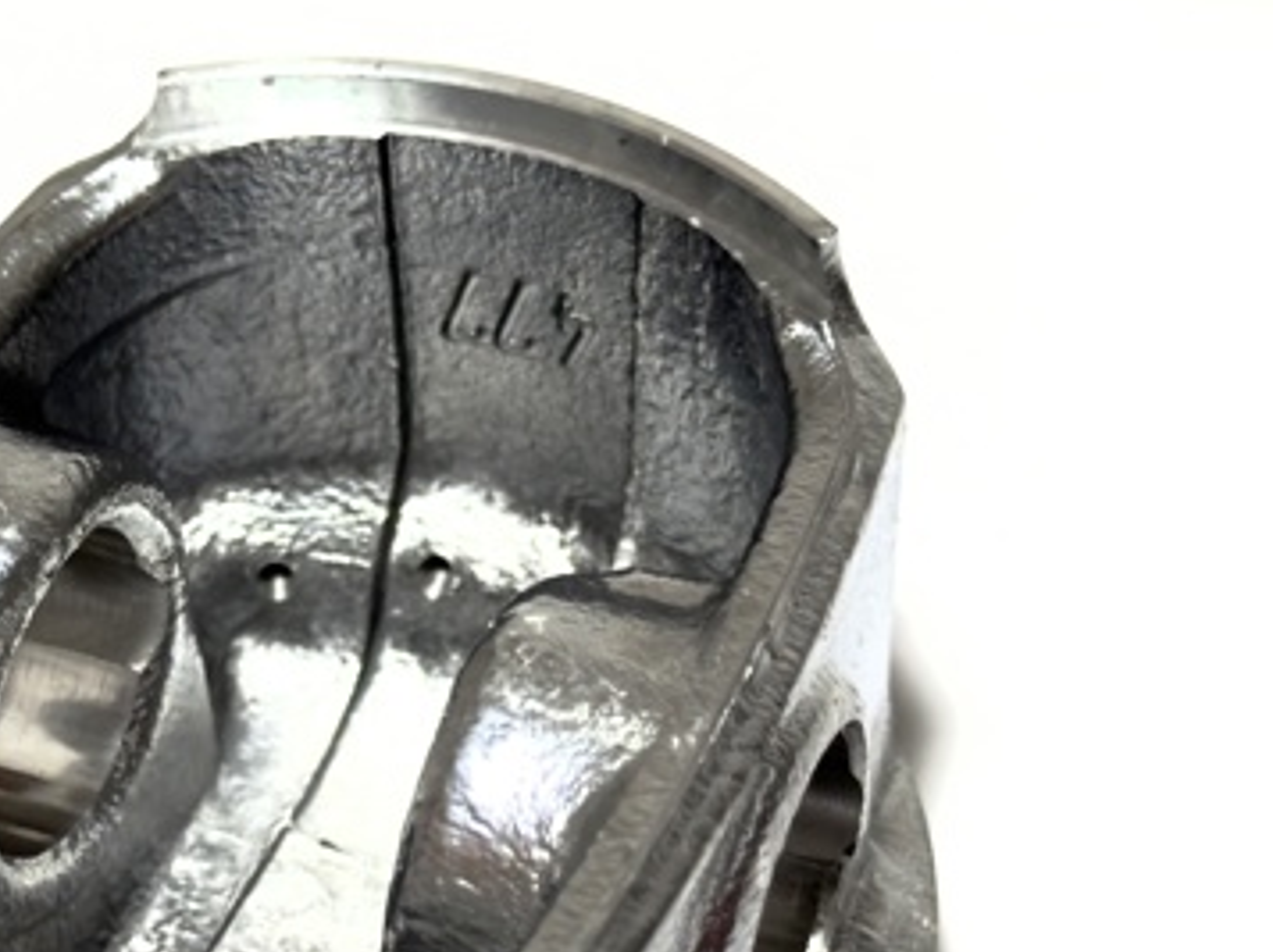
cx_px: 360
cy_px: 818
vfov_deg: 32.2
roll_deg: +0.8
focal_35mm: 43
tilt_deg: -44.8
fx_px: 1580
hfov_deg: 42.9
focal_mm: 6.76
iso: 64
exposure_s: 1/100
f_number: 1.78
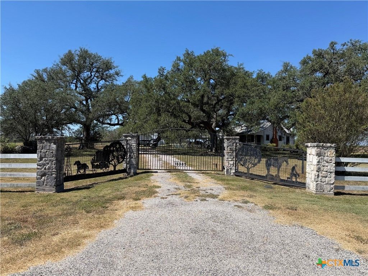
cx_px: 184
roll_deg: -1.0
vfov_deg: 56.8
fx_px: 255
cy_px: 138
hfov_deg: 71.6
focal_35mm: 24
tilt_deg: +0.3
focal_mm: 6.76
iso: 80
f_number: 1.78
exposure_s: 1/4673
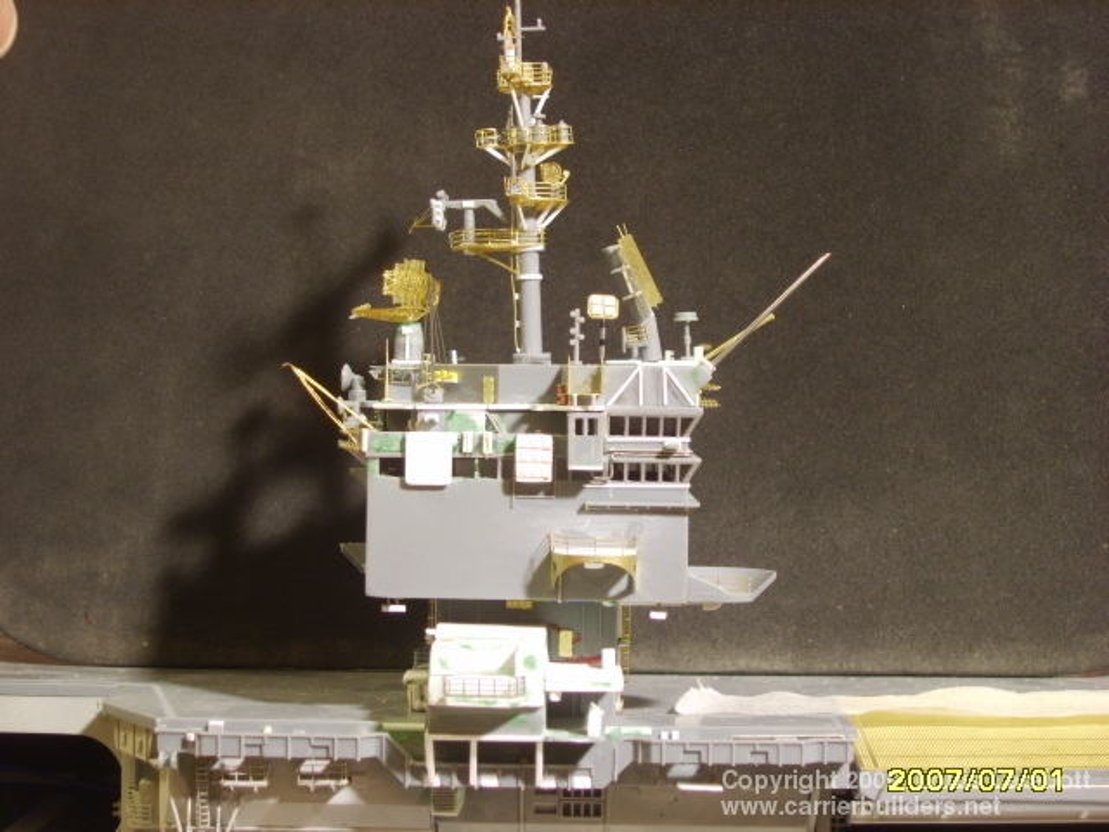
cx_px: 554
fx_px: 2883
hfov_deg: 21.8
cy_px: 416
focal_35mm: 90
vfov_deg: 16.4
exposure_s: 1
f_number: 4.5
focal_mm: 18.9
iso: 50
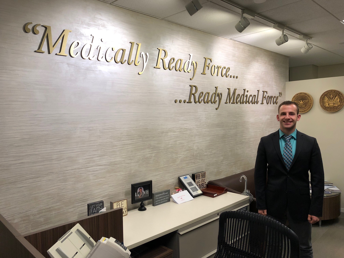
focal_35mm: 28
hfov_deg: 63.4
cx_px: 172
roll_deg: +1.6
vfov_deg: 49.7
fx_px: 278
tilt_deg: -2.6
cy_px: 129
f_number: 1.8
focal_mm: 4
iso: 32
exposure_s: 1/30
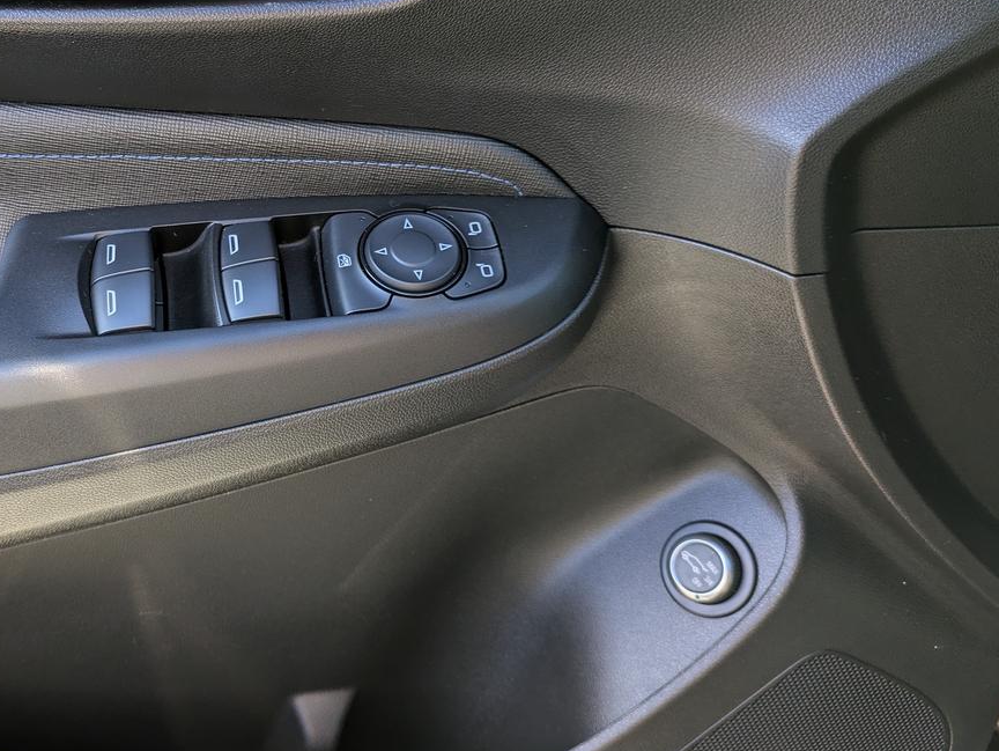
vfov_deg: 38.4
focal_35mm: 37
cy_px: 280
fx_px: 1068
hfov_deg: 48.5
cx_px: 268
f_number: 1.89
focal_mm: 5.43
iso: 51
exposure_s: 1/100
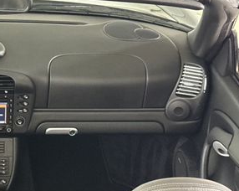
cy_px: 170
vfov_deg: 14.5
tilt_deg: -30.8
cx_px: -18
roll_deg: -0.6
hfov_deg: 17.7
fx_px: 742
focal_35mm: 105
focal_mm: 6.76
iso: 640
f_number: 1.78
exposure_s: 1/30
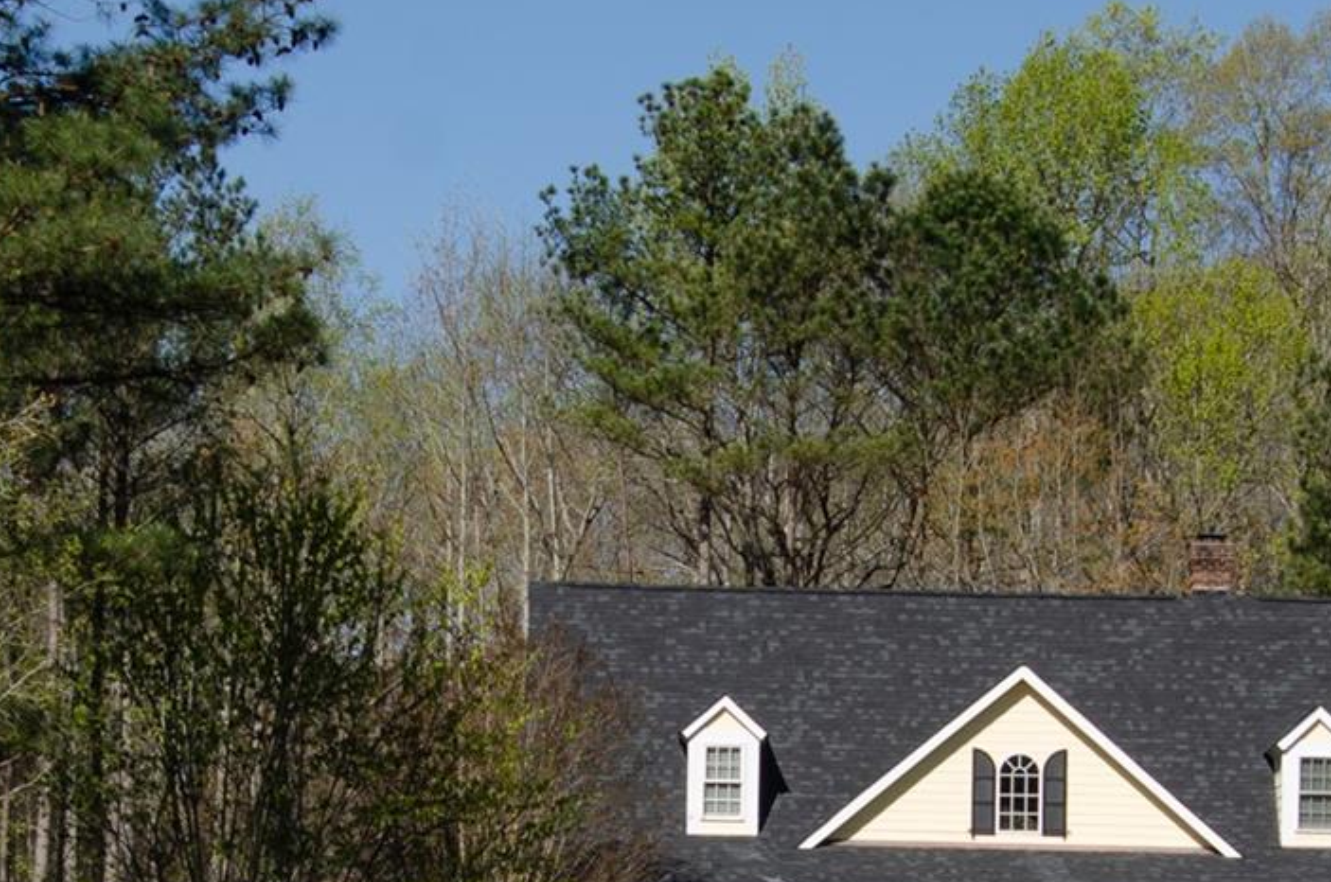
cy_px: 854
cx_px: 706
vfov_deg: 8.2
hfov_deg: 12.4
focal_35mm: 166
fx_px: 6126
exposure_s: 1/250
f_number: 8
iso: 110
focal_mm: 38
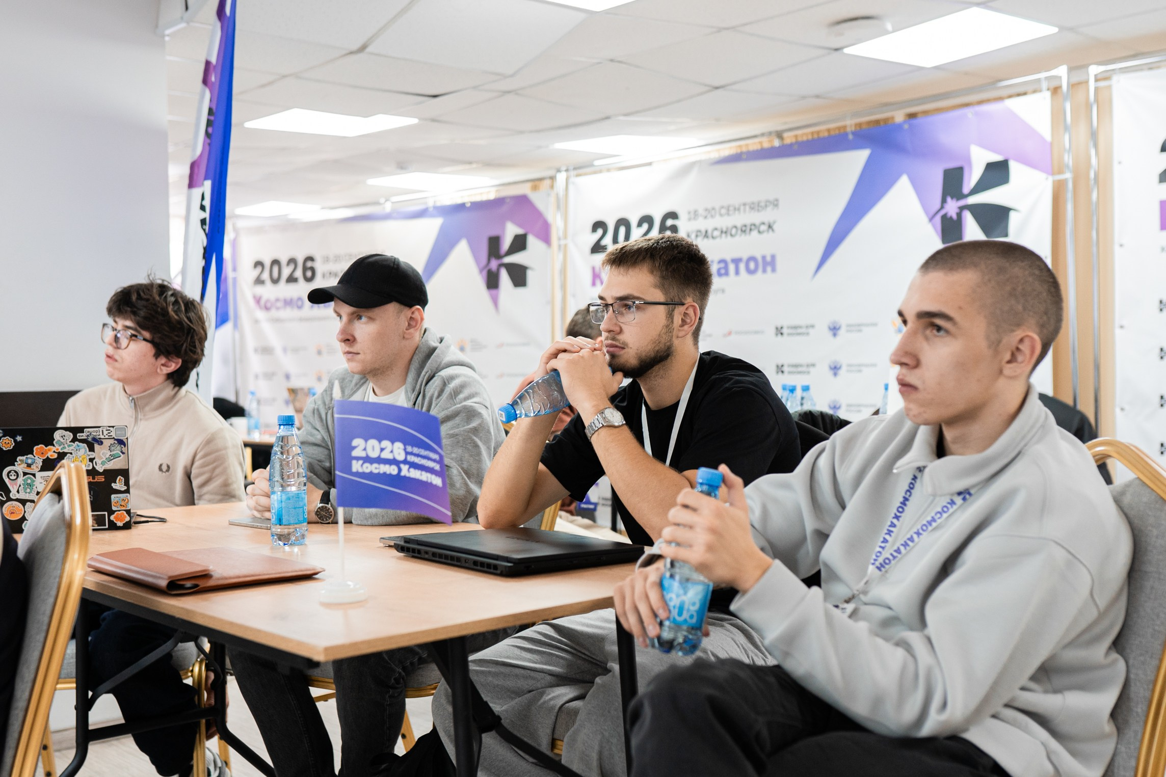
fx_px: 1361
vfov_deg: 31.9
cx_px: 590
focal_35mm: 42
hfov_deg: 46.4
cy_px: 409
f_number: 2.5
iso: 640
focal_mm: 35
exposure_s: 1/125
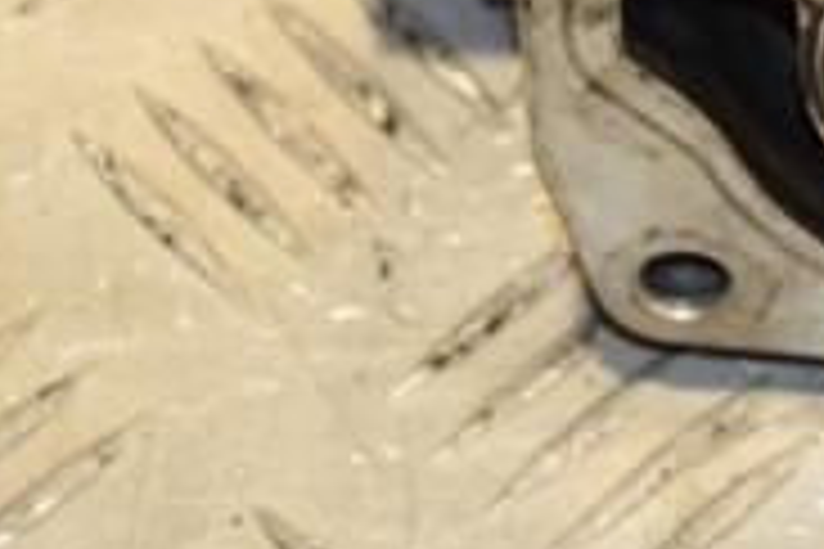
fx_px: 7415
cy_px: -252
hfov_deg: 6.3
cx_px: 1090
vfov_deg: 4.2
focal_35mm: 324
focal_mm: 66
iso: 800
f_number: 7.1
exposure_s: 1/200
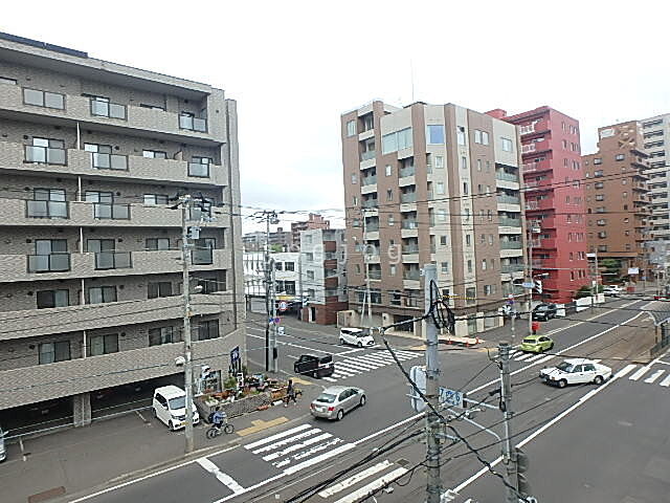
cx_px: 335
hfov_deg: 79.0
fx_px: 406
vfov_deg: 63.4
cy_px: 252
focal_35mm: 21
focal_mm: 3.7
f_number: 3.5
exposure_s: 1/400
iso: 125
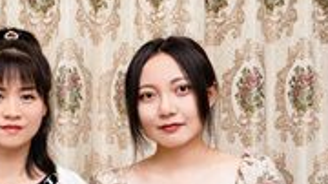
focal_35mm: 104
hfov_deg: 20.3
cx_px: 60
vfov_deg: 11.5
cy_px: 193
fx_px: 904
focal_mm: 28
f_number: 4
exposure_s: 1/200
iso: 200
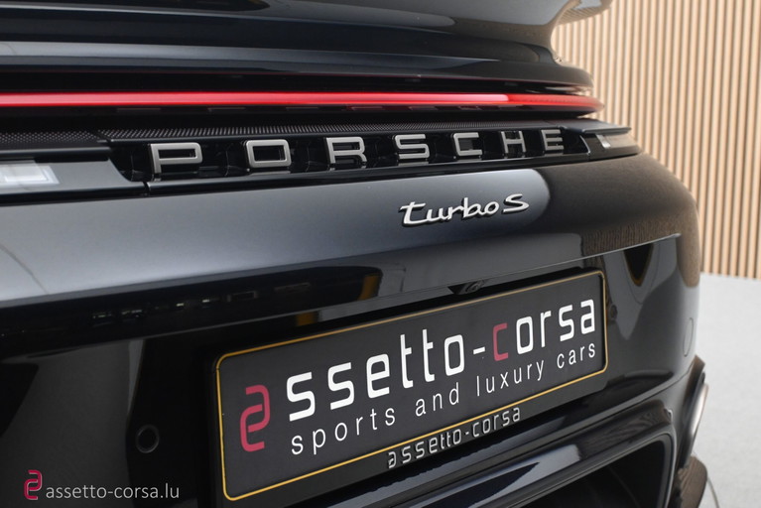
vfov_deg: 27.7
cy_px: 254
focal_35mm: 49
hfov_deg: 40.5
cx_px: 380
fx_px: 1031
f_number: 5
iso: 2000
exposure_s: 1/50
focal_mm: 32.5
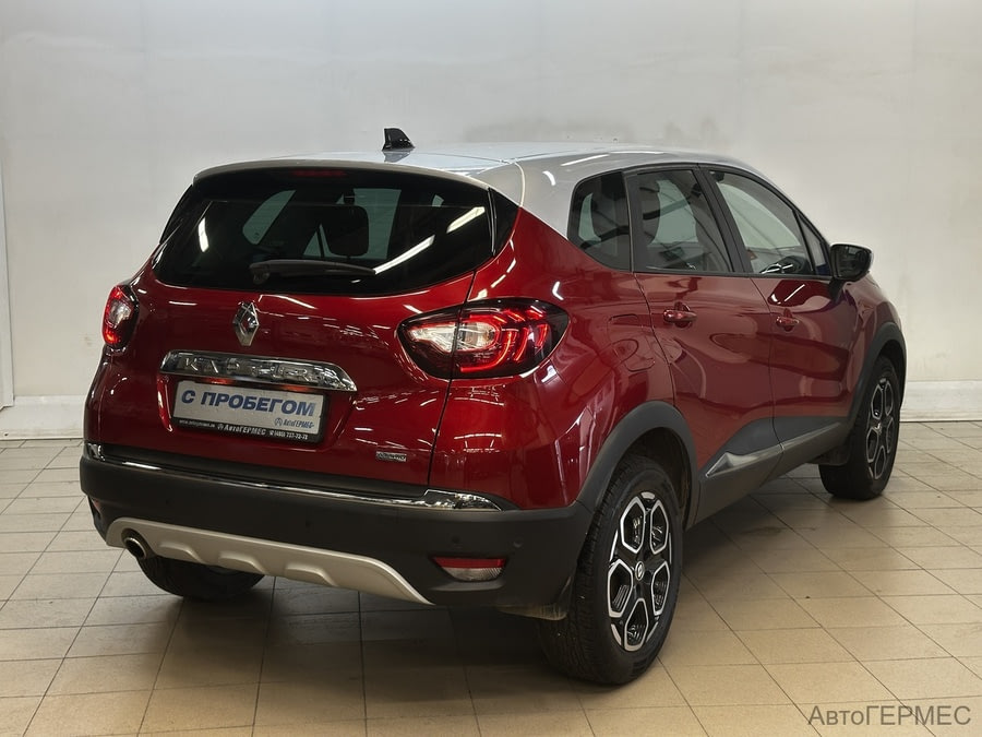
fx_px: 1362
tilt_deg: -8.2
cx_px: 491
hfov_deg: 39.7
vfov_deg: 30.3
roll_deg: -0.2
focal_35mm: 48
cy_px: 368
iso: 100
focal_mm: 6.86
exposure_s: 1/50
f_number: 1.78
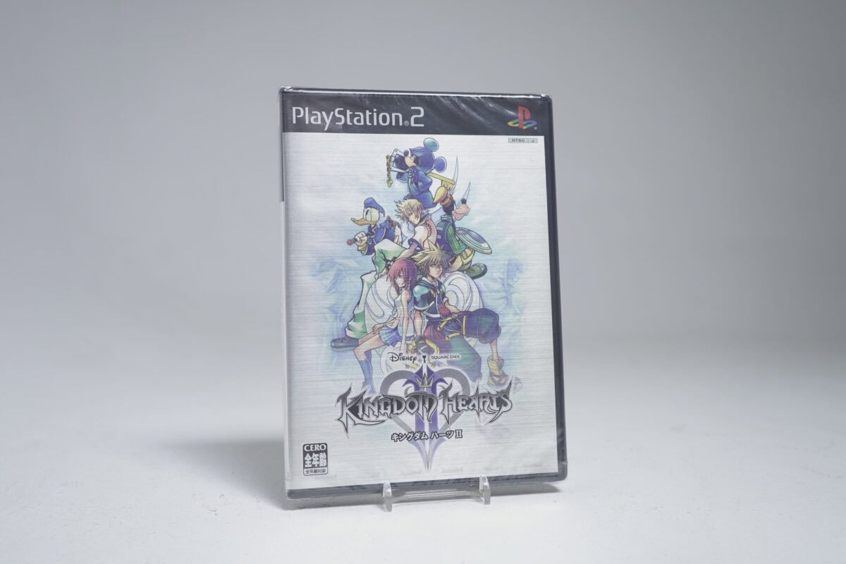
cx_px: 423
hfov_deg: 53.1
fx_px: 846
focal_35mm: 36
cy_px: 282
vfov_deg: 36.9
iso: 640
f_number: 5.6
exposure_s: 1/25
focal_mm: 36
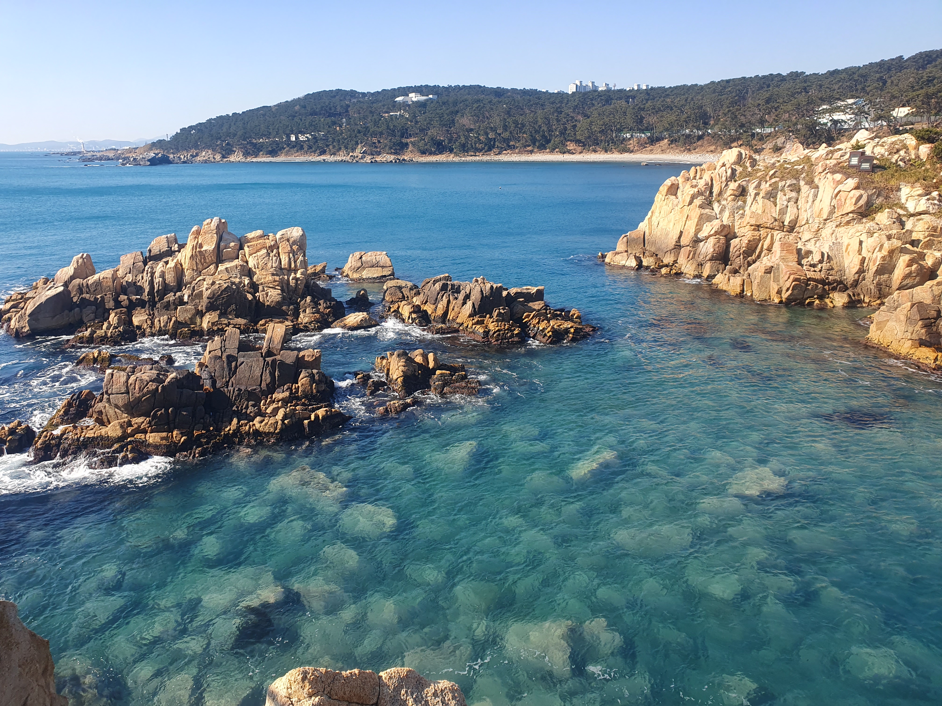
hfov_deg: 67.3
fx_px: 708
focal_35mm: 26
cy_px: 353
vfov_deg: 53.1
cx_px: 471
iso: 50
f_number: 2.4
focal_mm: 4.32
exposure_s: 1/980
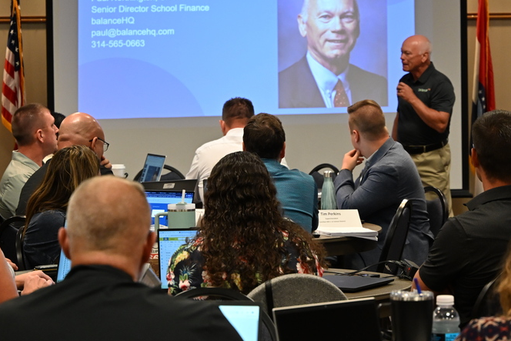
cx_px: 273
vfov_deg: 8.5
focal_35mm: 162
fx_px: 2300
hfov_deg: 12.7
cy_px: 123
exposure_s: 1/80
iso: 3200
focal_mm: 105
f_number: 7.1
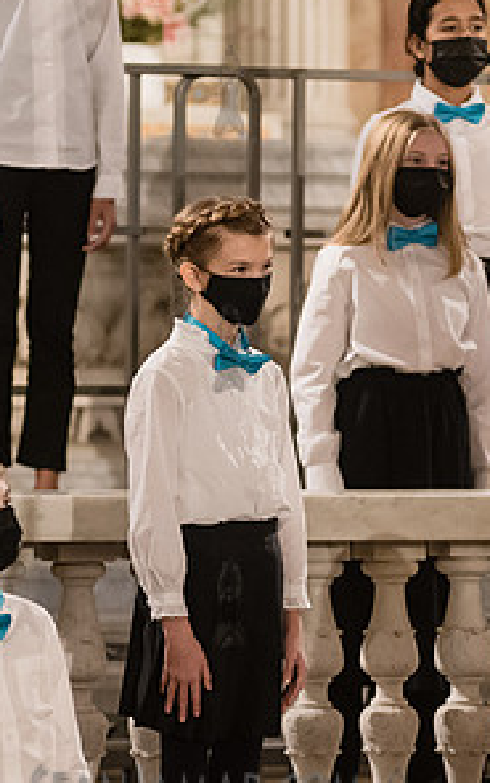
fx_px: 6901
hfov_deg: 4.1
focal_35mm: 323
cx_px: 228
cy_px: 345
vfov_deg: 6.5
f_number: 4
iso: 4000
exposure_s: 1/200
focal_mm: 155
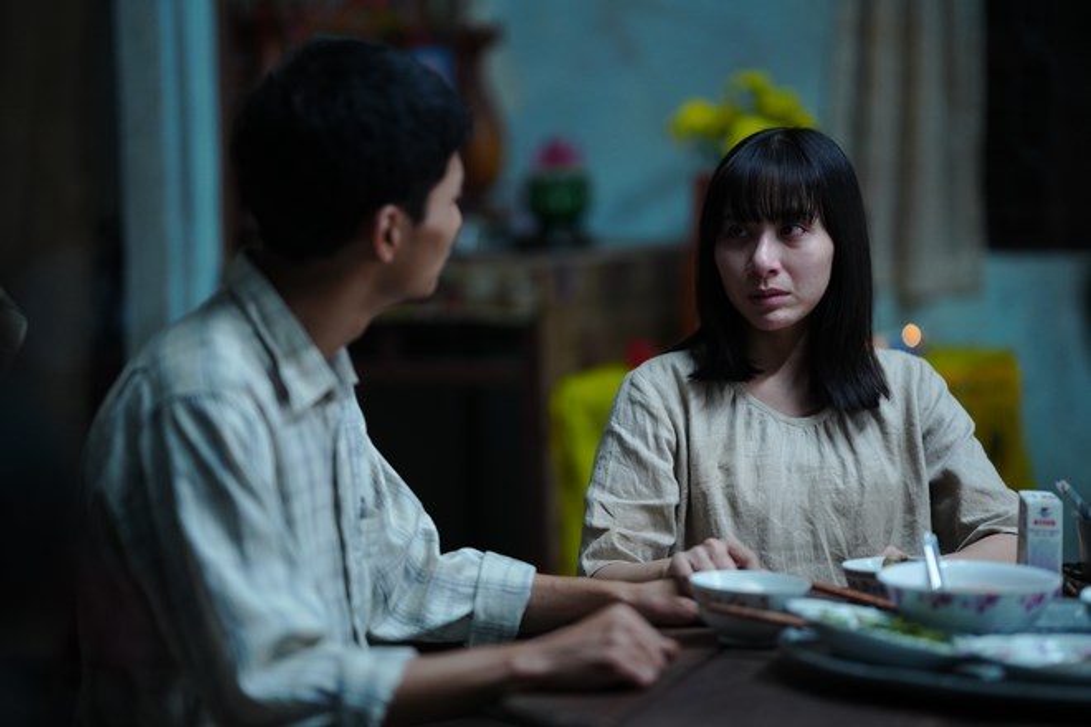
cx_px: 546
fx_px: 2576
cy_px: 364
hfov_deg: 23.9
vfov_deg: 16.1
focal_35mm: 85
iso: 2000
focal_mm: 85
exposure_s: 1/125
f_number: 1.4
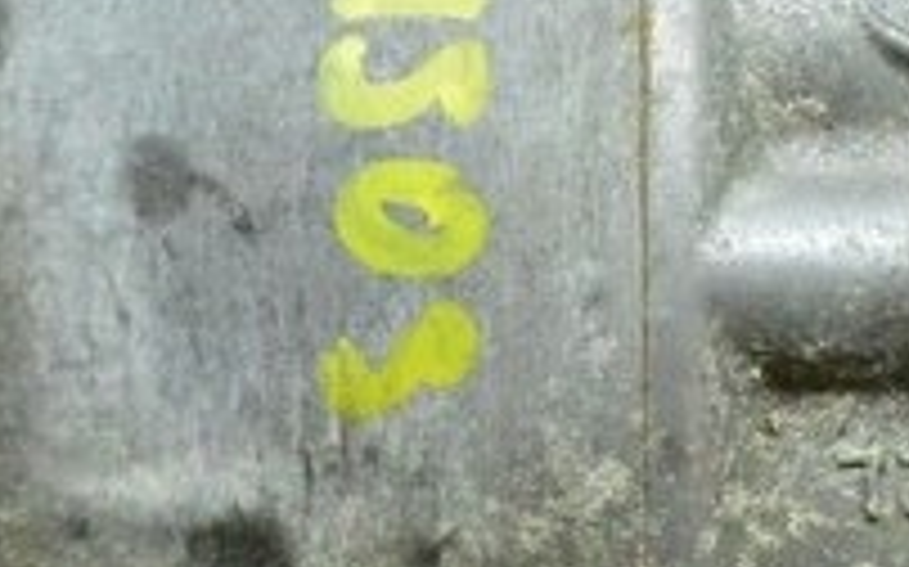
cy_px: 178
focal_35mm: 186
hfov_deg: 11.3
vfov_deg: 7.0
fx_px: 4605
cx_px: 531
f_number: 4
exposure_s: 1/500
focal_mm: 24
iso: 6400
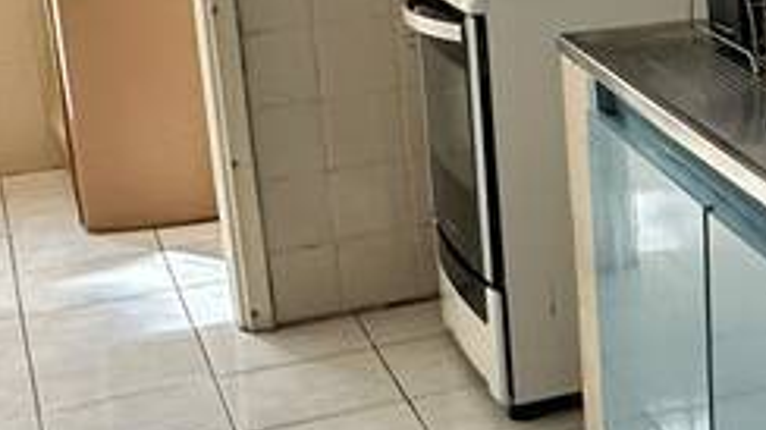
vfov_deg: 13.3
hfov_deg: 20.4
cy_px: 56
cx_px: 1143
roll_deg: -1.1
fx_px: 1827
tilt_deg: -13.8
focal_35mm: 90
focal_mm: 2.22
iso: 250
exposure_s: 1/60
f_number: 2.2
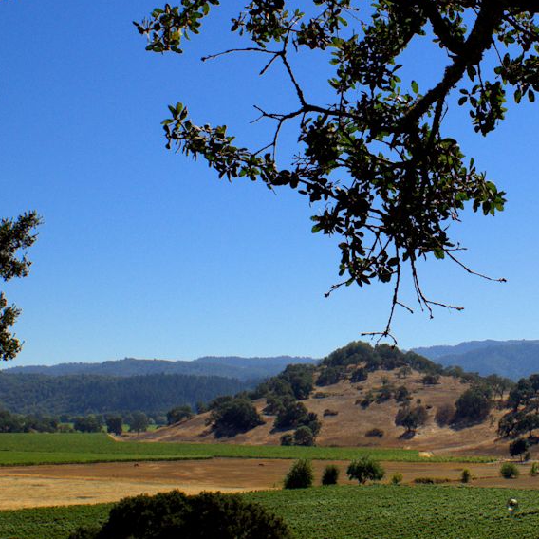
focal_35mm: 64
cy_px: 216
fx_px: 1127
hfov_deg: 26.5
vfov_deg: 26.8
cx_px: 411
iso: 200
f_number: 10
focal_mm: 22
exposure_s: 1/250
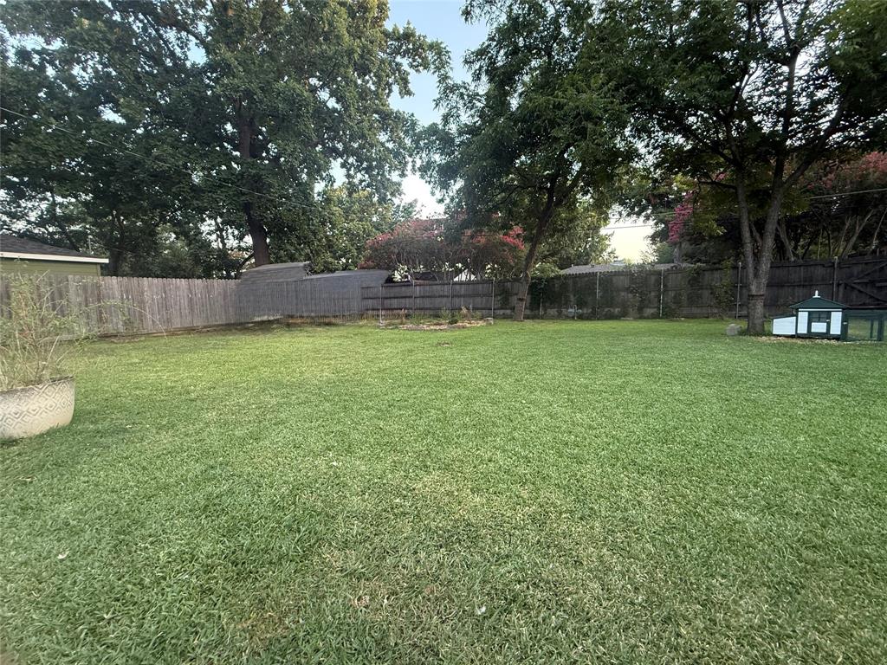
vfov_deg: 85.7
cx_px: 444
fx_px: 359
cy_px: 332
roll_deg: +1.0
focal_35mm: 14
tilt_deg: -5.8
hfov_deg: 102.1
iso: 200
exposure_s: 1/99
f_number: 2.2
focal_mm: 2.22
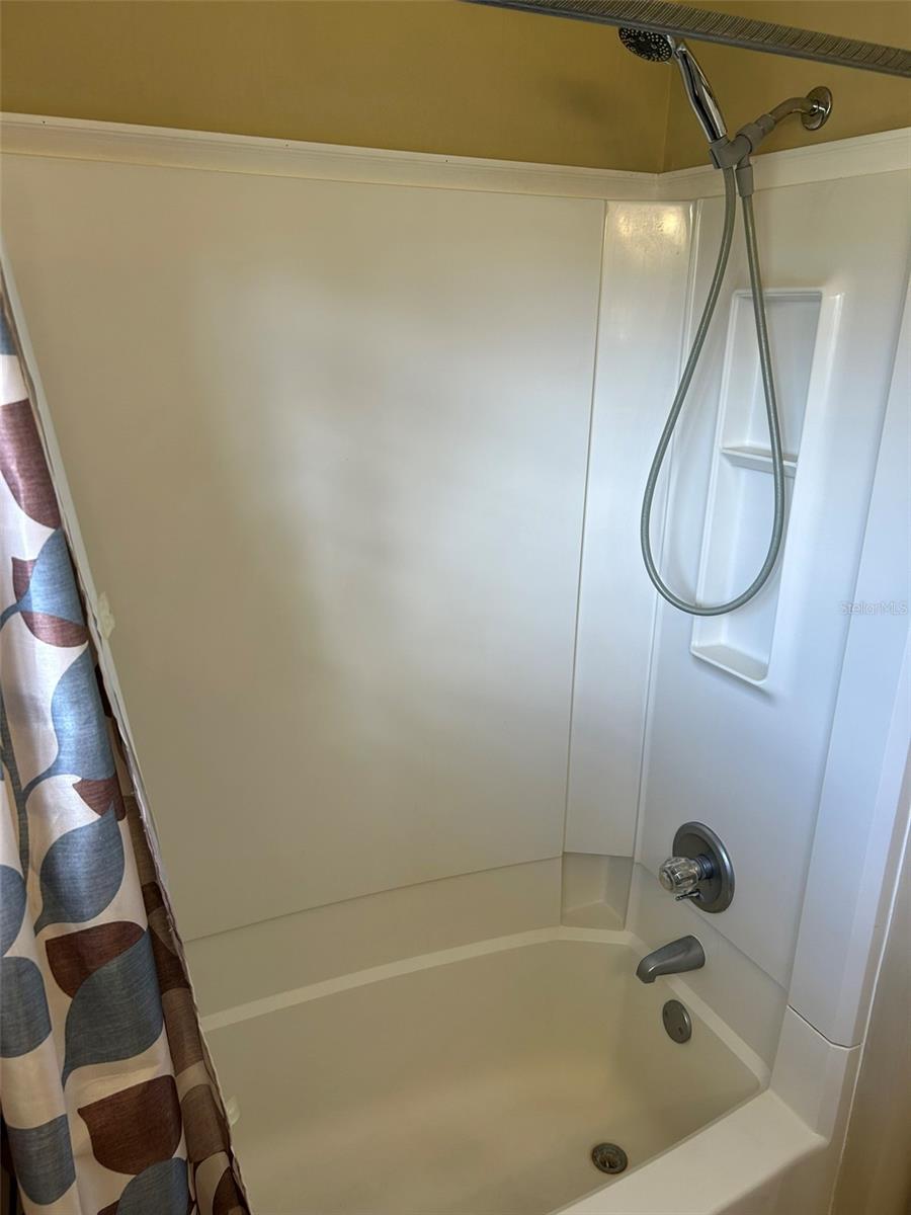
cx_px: 456
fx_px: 912
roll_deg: -2.1
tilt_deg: -18.2
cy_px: 608
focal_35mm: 26
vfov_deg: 67.3
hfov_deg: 53.1
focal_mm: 5.7
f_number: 1.5
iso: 64
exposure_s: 1/120
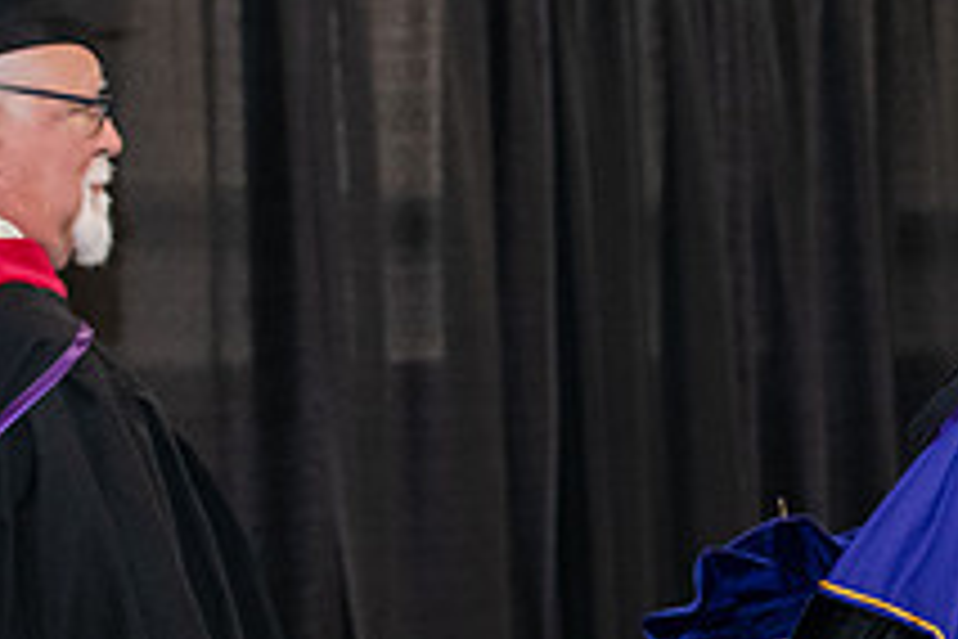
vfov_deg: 7.2
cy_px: 389
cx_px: 1300
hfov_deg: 10.5
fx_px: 5082
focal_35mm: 191
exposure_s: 1/200
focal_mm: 70
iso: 2500
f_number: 5
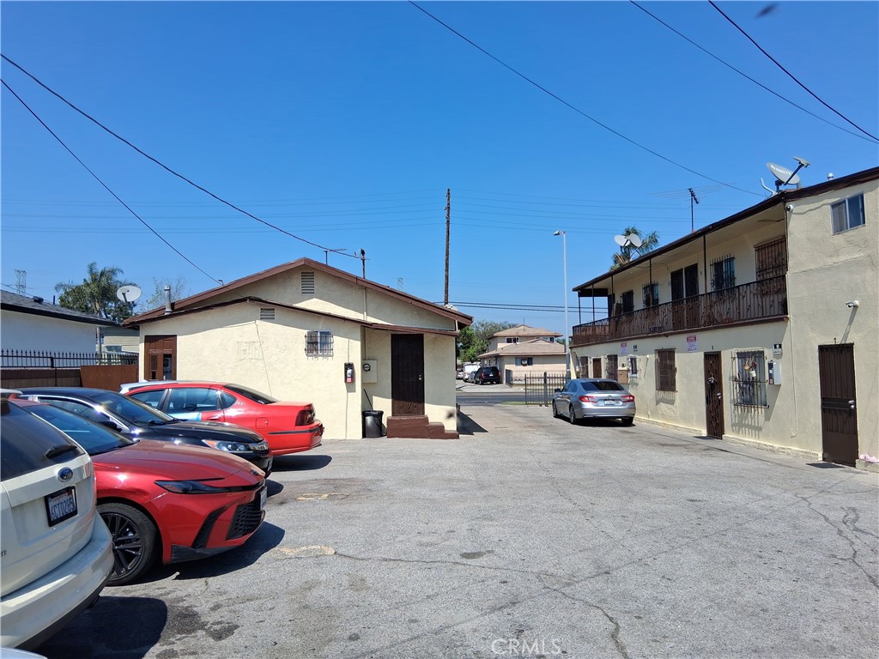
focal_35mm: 26
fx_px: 660
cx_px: 440
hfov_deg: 67.3
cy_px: 330
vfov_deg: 53.1
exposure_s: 1/750
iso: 25
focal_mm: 3.98
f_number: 1.8
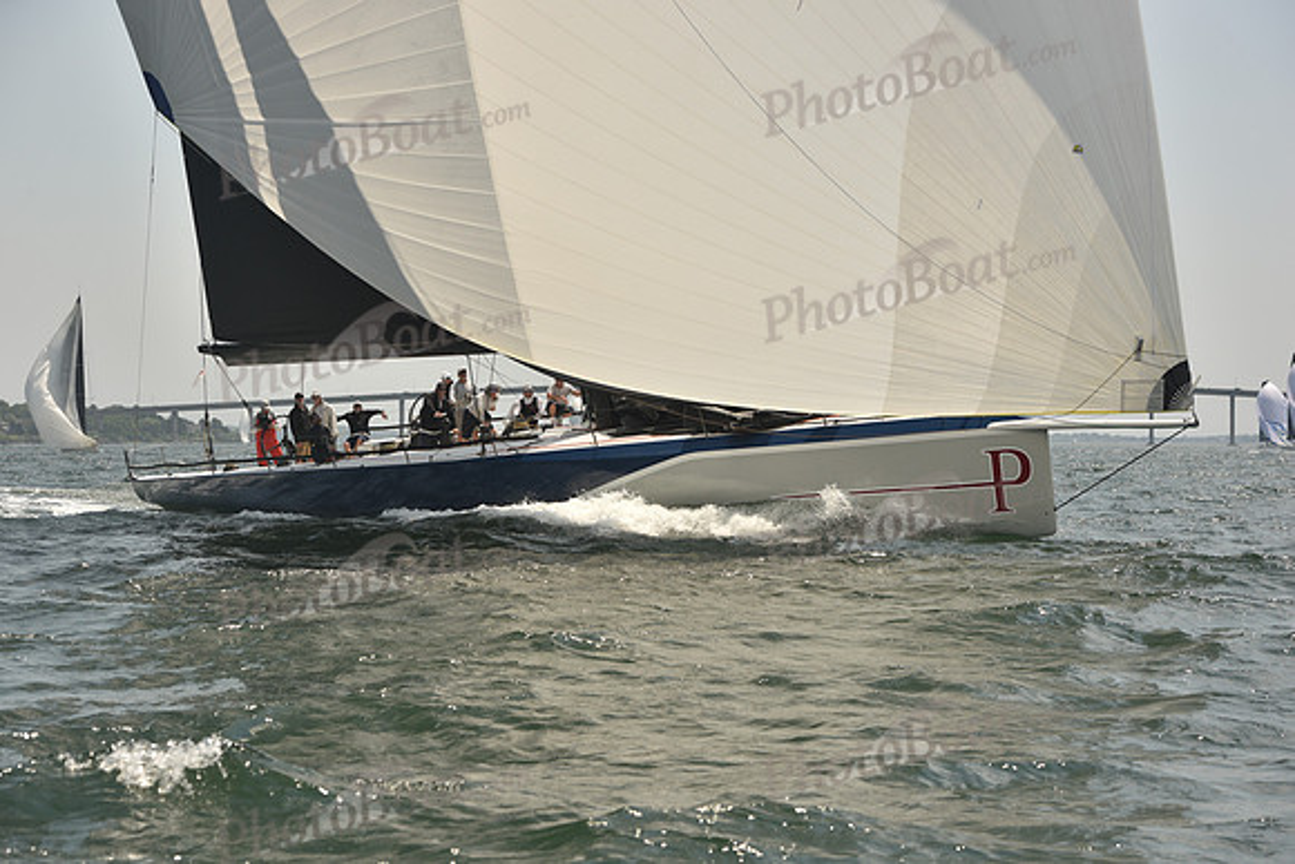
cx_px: 648
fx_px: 2519
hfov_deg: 28.8
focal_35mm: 70
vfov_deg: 19.5
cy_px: 432
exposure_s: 1/640
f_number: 8
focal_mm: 70
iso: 250
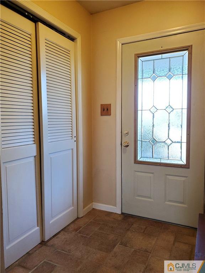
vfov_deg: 67.3
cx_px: 102
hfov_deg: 53.1
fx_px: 205
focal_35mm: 26
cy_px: 136
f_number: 2.4
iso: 250
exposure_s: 1/120
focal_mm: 4.3
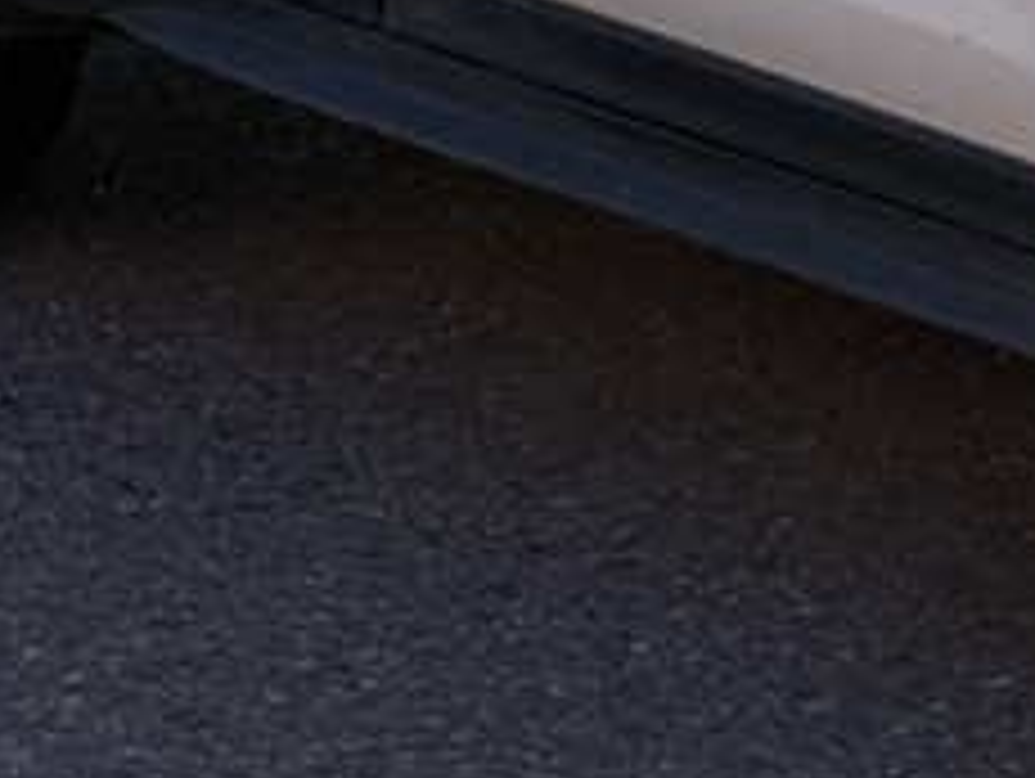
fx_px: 9727
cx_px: 1818
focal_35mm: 325
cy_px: -364
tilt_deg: -8.6
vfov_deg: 4.6
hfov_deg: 6.0
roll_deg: +0.9
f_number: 1.6
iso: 32
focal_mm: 5.96
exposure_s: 1/1848
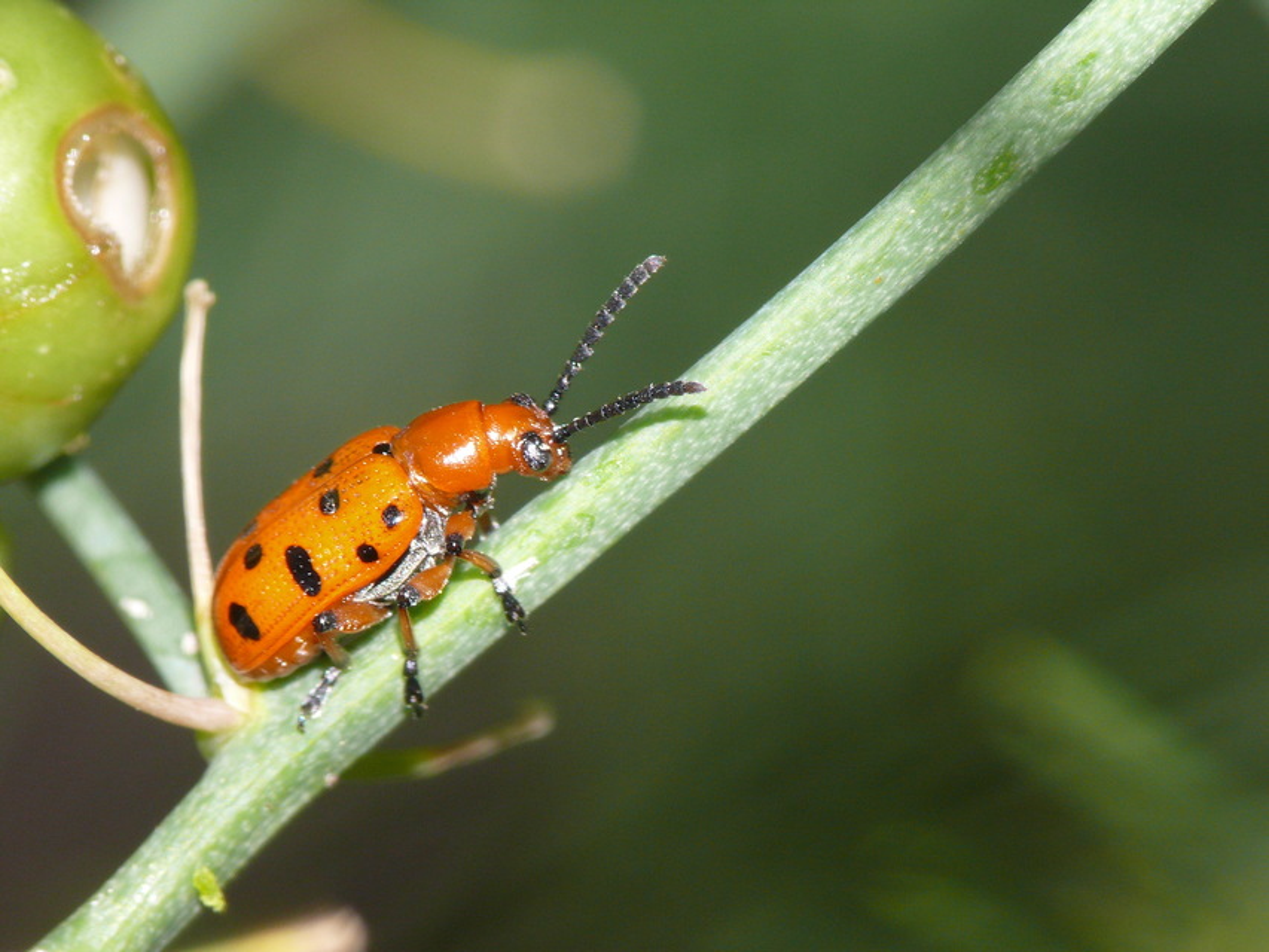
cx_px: 634
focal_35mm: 420
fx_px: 15399
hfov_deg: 4.7
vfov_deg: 3.5
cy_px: 476
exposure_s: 1/400
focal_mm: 88.8
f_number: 11
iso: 200
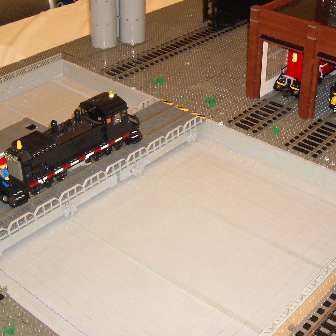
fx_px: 626
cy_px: 114
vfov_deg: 29.8
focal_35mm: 57
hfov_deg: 29.8
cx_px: 227
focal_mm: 5.8
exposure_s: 1/60
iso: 100
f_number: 2.6
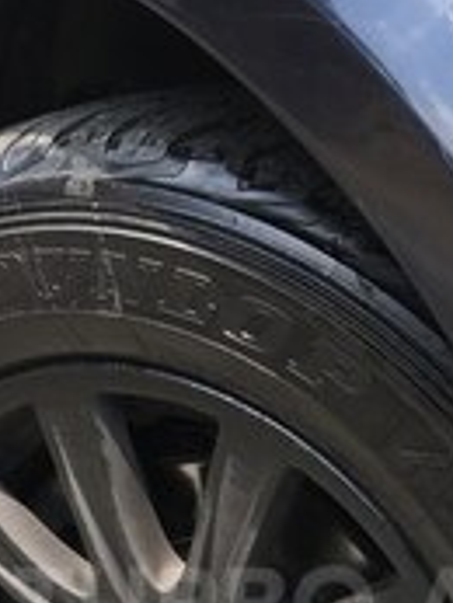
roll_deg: -9.4
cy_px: 606
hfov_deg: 17.8
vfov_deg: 22.6
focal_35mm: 83
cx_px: 282
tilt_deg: -29.5
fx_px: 1446
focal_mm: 4.15
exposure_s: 1/375
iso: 25
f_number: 2.2
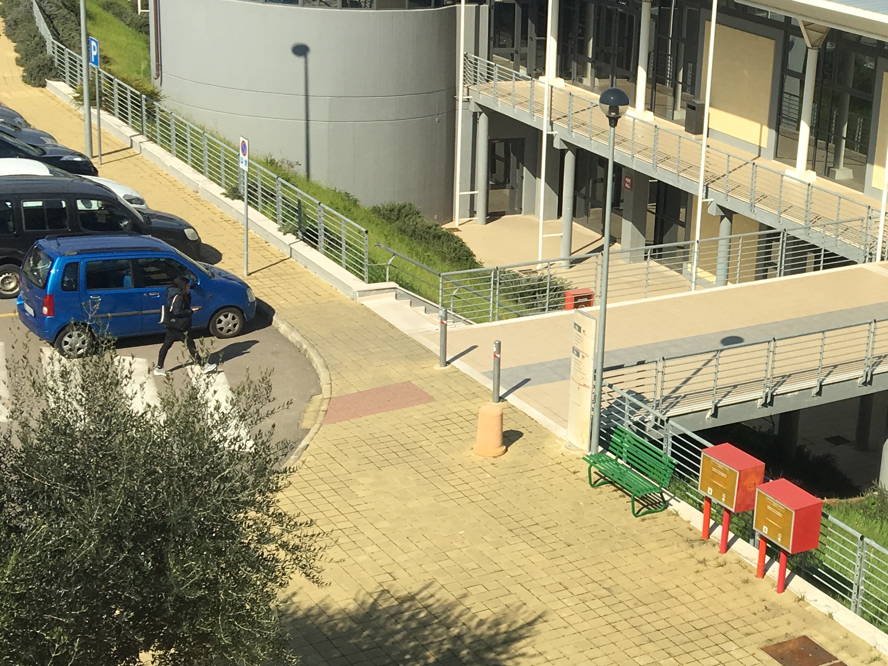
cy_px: 322
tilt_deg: -17.4
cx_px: 845
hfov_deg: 28.7
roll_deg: -5.9
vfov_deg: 22.9
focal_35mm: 64
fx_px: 1642
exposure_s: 1/836
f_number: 2.2
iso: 25
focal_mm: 4.15
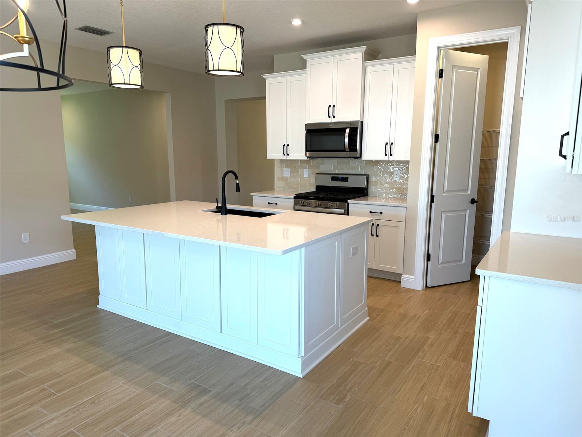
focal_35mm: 24
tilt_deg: -9.7
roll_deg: -0.5
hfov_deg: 71.6
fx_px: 404
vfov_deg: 56.8
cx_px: 291
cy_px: 218
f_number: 1.78
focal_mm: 6.76
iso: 80
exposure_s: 1/120
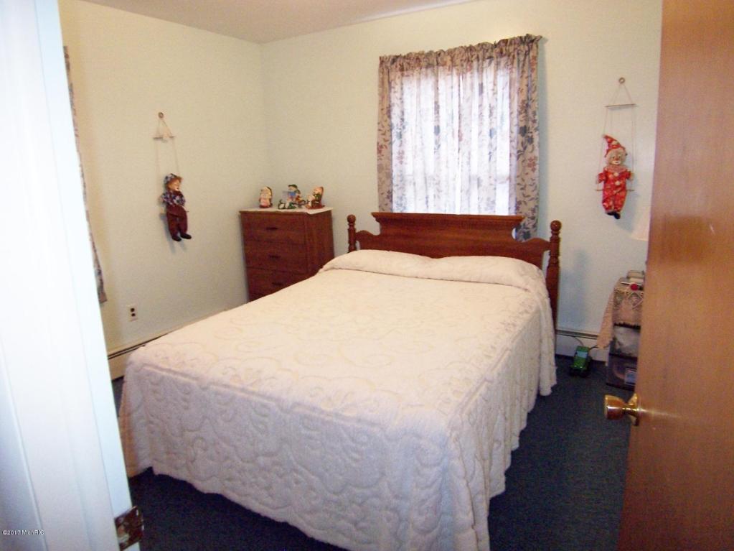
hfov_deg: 73.9
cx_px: 367
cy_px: 276
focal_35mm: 23
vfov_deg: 58.9
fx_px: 488
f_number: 2.8
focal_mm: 3.8
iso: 200
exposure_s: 1/30
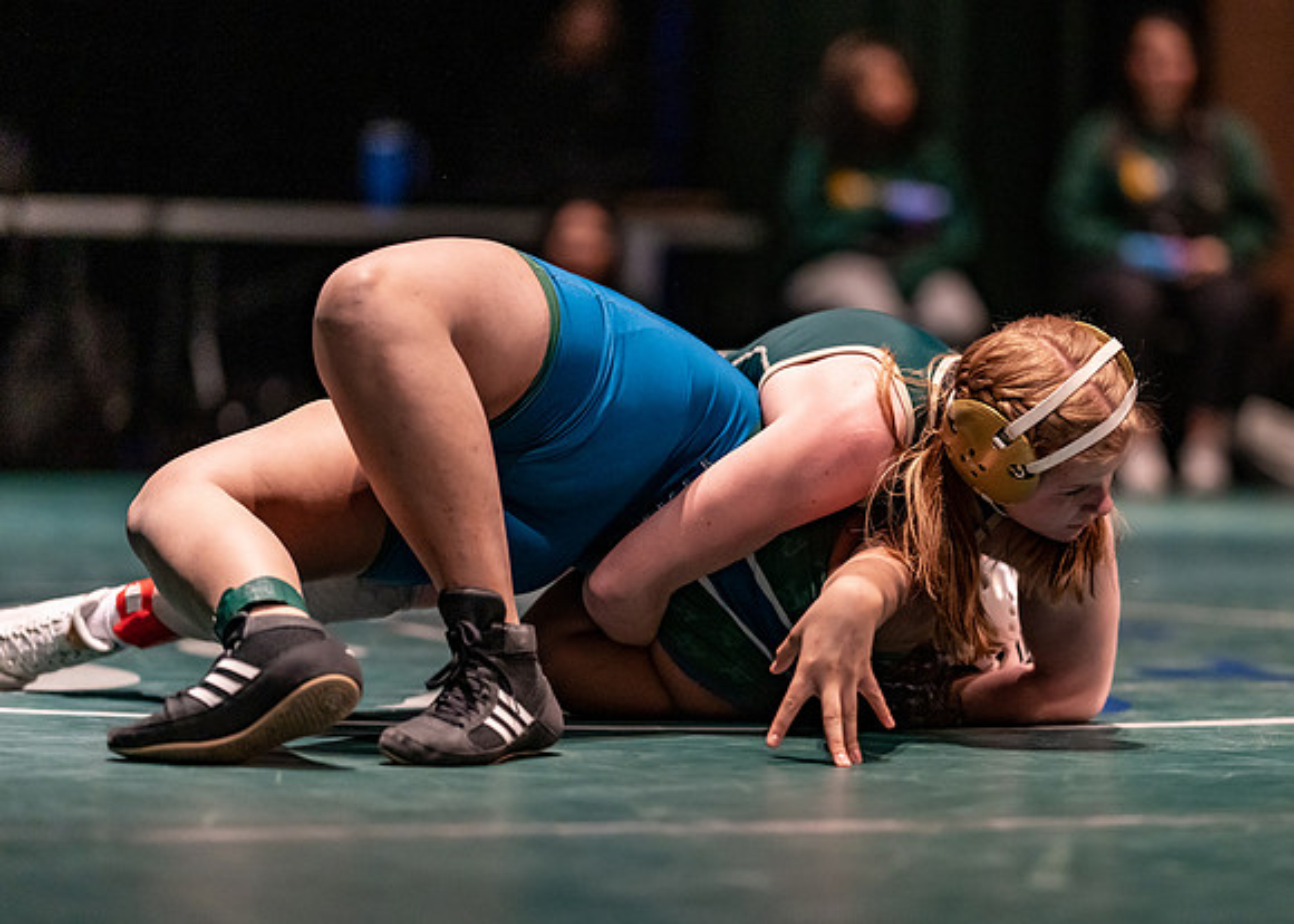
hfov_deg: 12.4
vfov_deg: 8.9
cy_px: 502
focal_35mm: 162
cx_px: 769
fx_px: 5952
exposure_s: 1/1000
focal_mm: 135
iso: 2500
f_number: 1.8
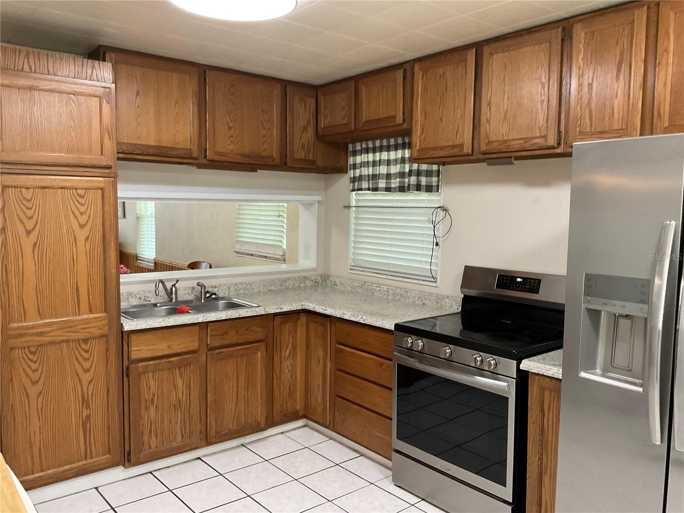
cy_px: 256
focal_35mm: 29
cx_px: 342
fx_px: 573
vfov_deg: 48.2
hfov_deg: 61.7
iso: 200
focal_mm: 3
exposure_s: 1/60
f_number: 1.8
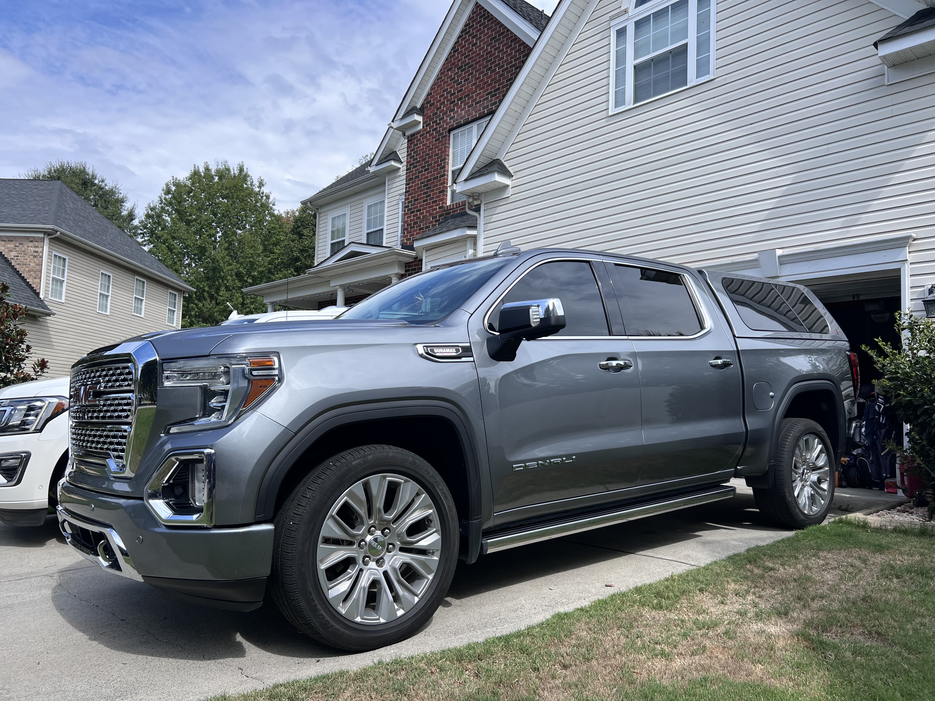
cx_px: 468
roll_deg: -2.1
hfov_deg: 67.3
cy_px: 350
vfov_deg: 53.1
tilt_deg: +4.2
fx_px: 702
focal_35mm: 26
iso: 50
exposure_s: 1/2994
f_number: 1.5
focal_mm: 5.7
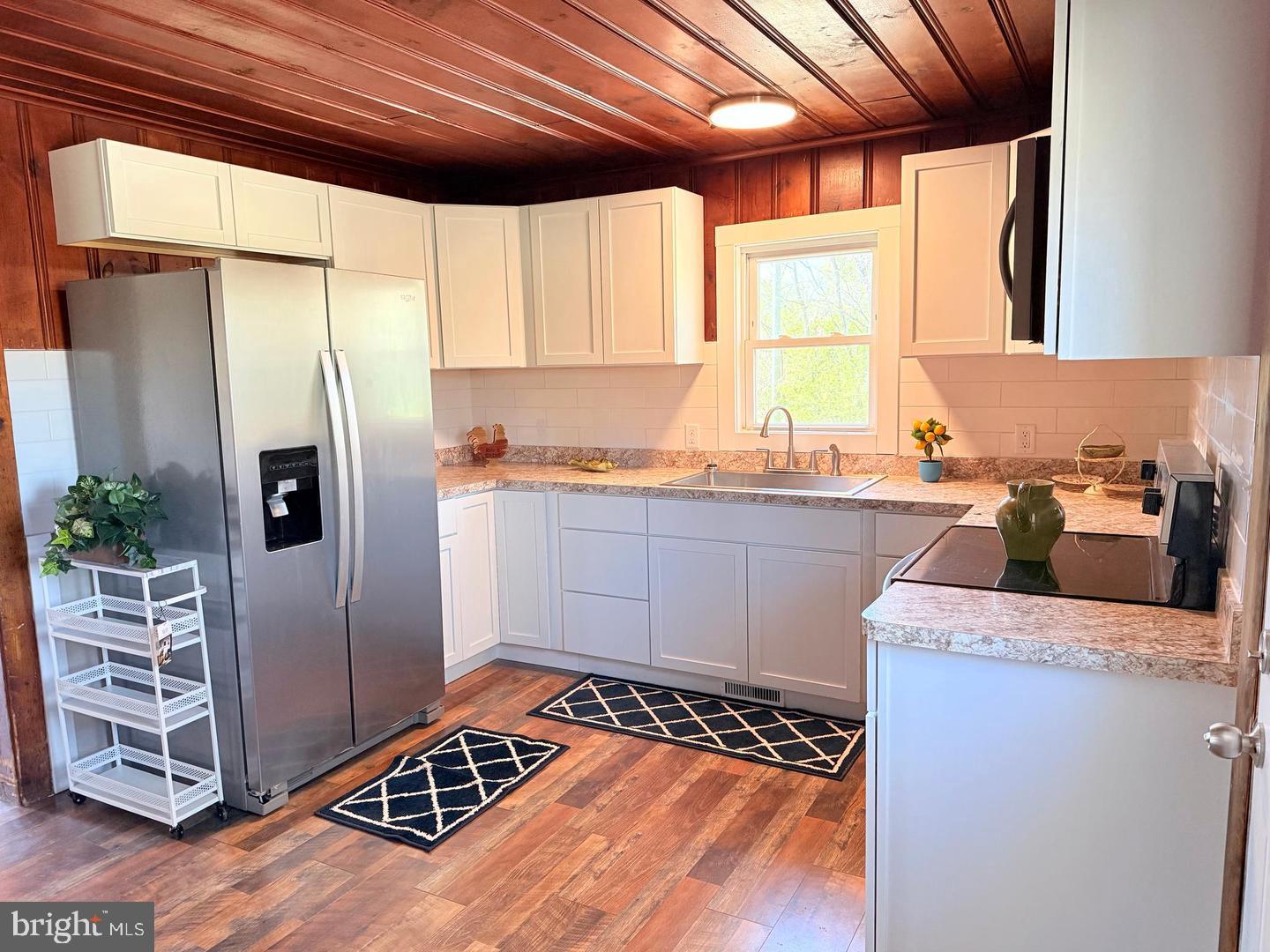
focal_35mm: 24
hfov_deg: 71.6
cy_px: 476
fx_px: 881
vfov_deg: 56.8
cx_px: 635
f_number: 1.78
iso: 320
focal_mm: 6.76
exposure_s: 1/120
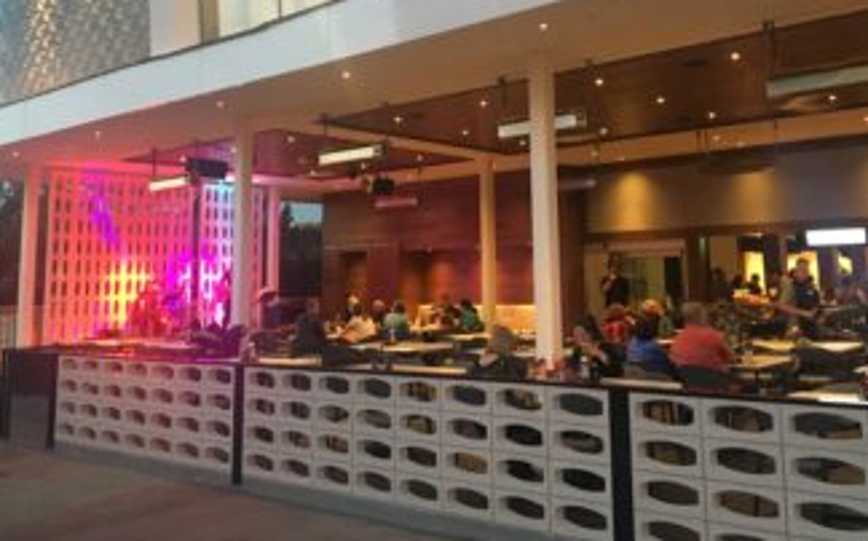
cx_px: 453
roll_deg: +0.7
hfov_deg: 51.6
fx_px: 898
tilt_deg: +7.2
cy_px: 169
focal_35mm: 38
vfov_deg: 33.2
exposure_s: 1/17
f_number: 2.2
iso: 200
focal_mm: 4.15
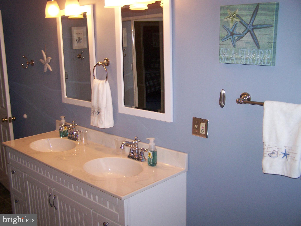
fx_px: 331
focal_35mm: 38
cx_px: 150
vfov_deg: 37.8
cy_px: 113
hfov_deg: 48.9
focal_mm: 6.3
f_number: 2.8
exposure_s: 1/60
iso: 160
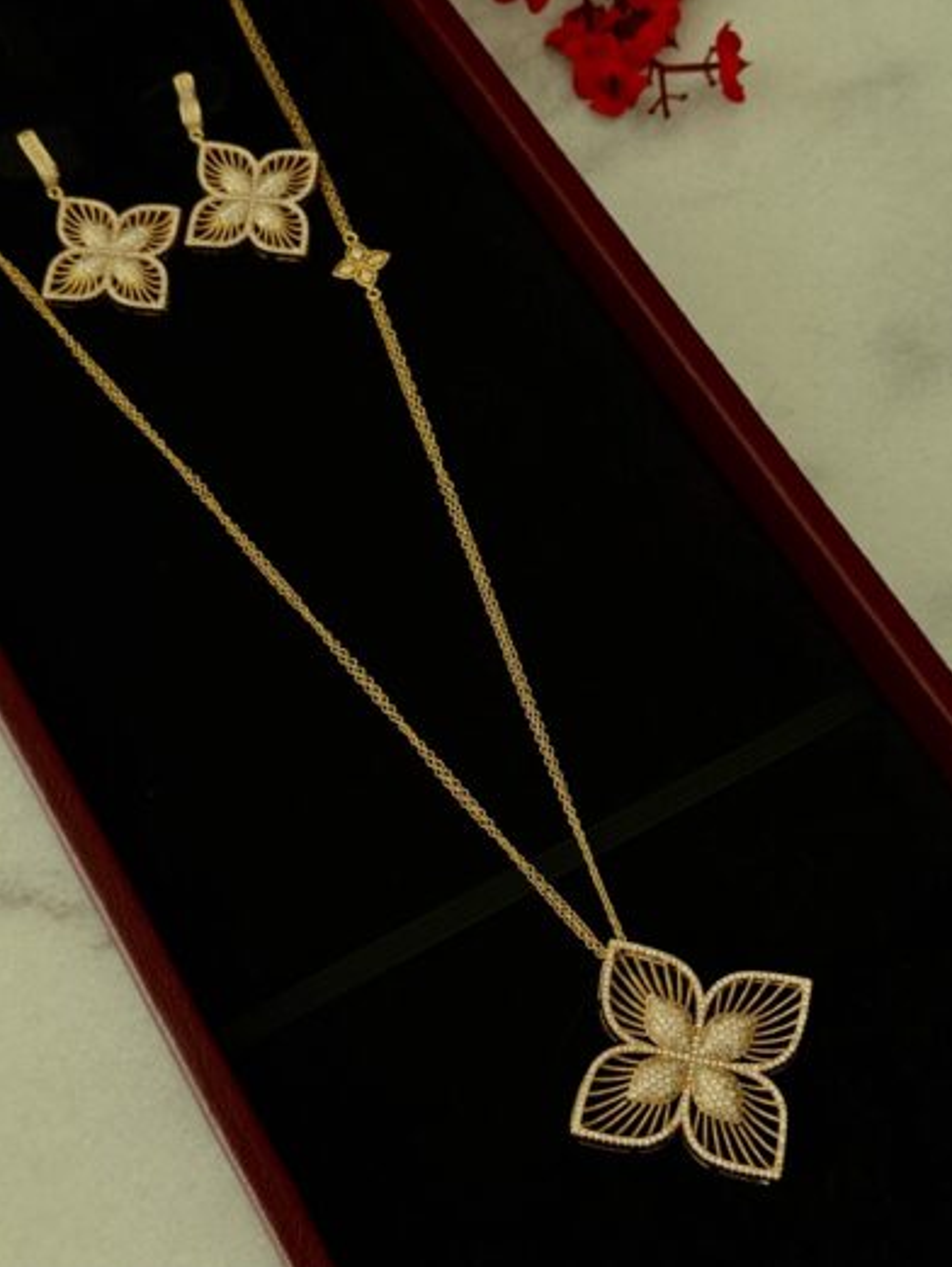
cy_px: 625
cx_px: 483
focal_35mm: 49
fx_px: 1795
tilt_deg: -61.8
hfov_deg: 29.7
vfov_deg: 38.9
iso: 250
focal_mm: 6.76
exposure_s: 1/48
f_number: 1.78
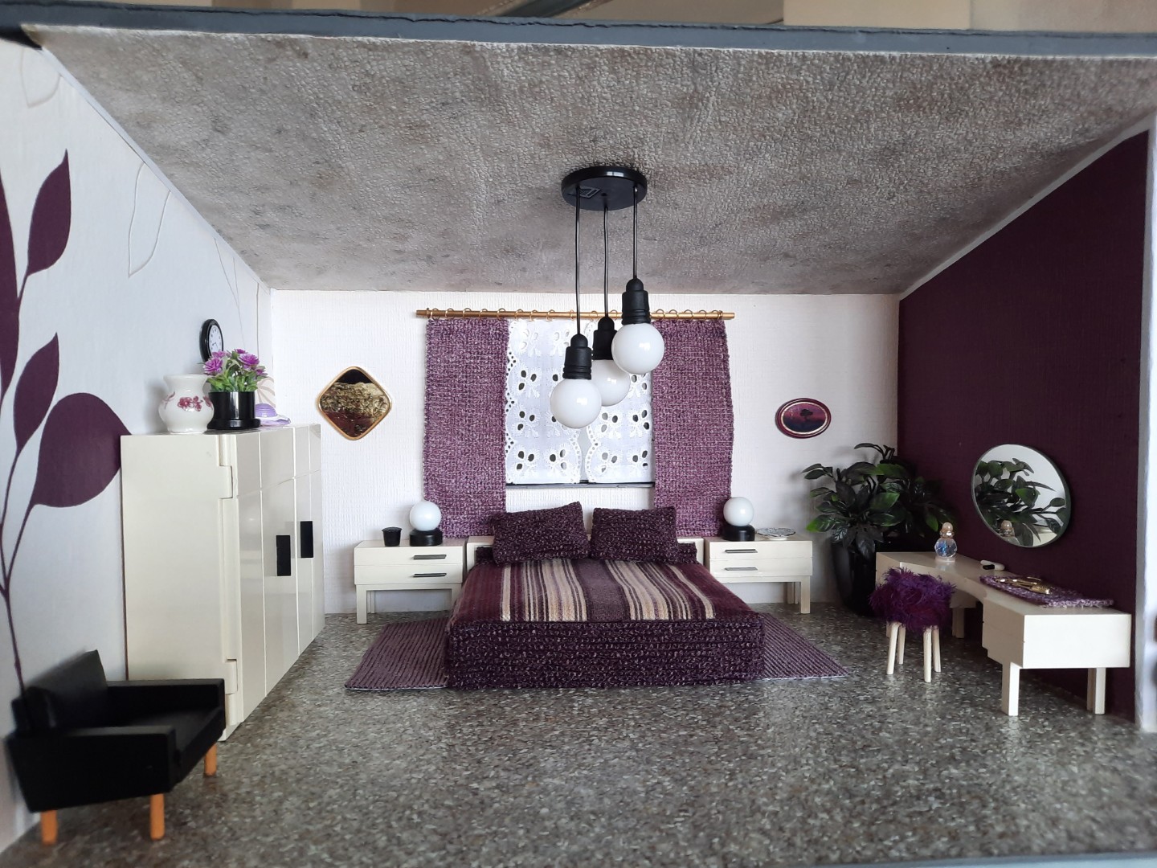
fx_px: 836
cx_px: 578
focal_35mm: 25
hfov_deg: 69.4
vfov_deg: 54.9
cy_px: 434
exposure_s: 1/50
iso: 160
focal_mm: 4.6
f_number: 2
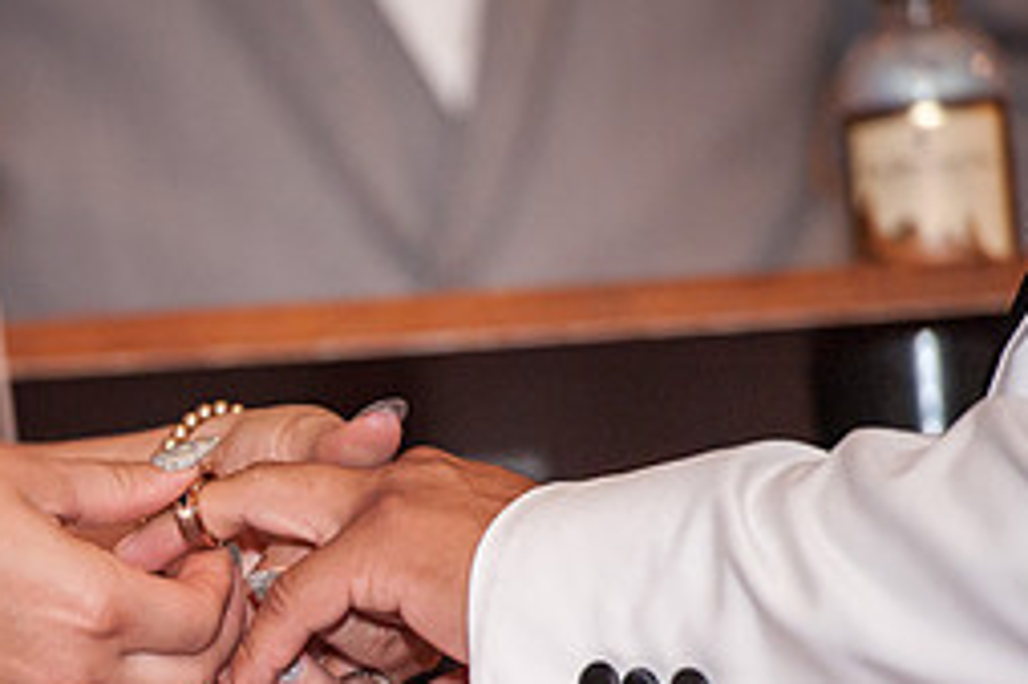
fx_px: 13012
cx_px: -40
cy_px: 712
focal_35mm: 456
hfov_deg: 4.5
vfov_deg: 3.0
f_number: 3.5
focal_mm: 200
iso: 2500
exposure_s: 1/100
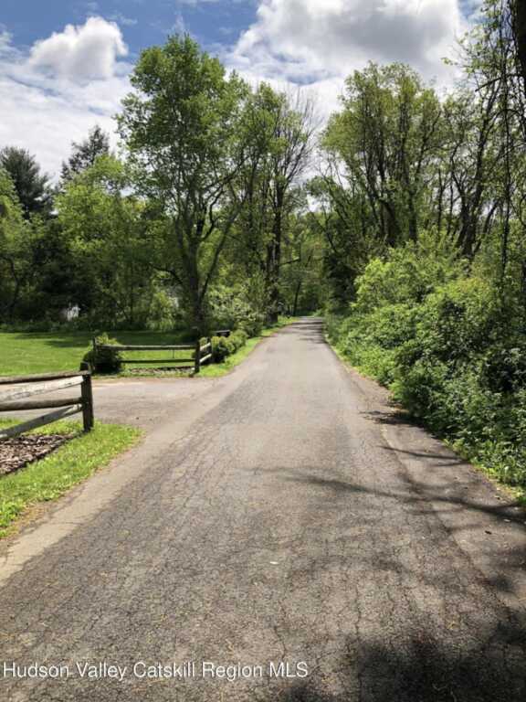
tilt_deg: -3.2
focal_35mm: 28
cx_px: 263
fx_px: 567
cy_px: 351
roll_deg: -0.3
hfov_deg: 49.7
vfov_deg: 63.4
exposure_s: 1/1517
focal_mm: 3.99
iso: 20
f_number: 1.8
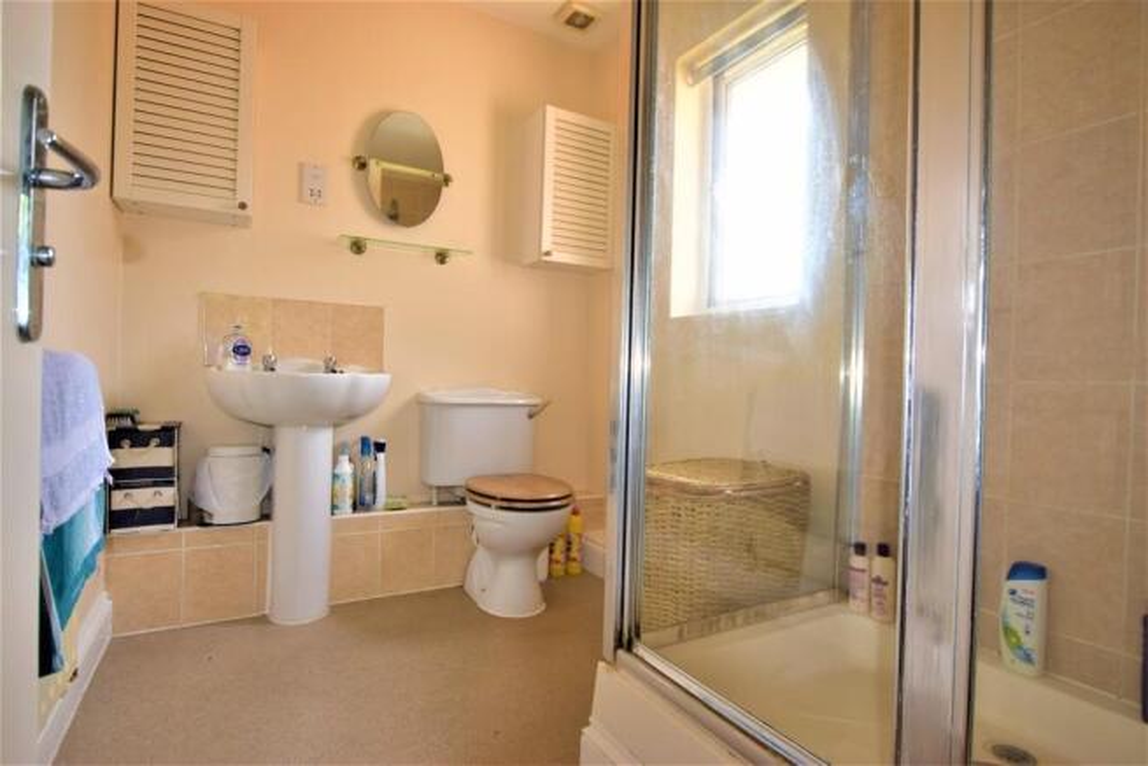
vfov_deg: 77.4
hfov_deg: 100.4
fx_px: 478
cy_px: 383
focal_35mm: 15
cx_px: 574
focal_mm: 10
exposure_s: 1/200
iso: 400
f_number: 3.5
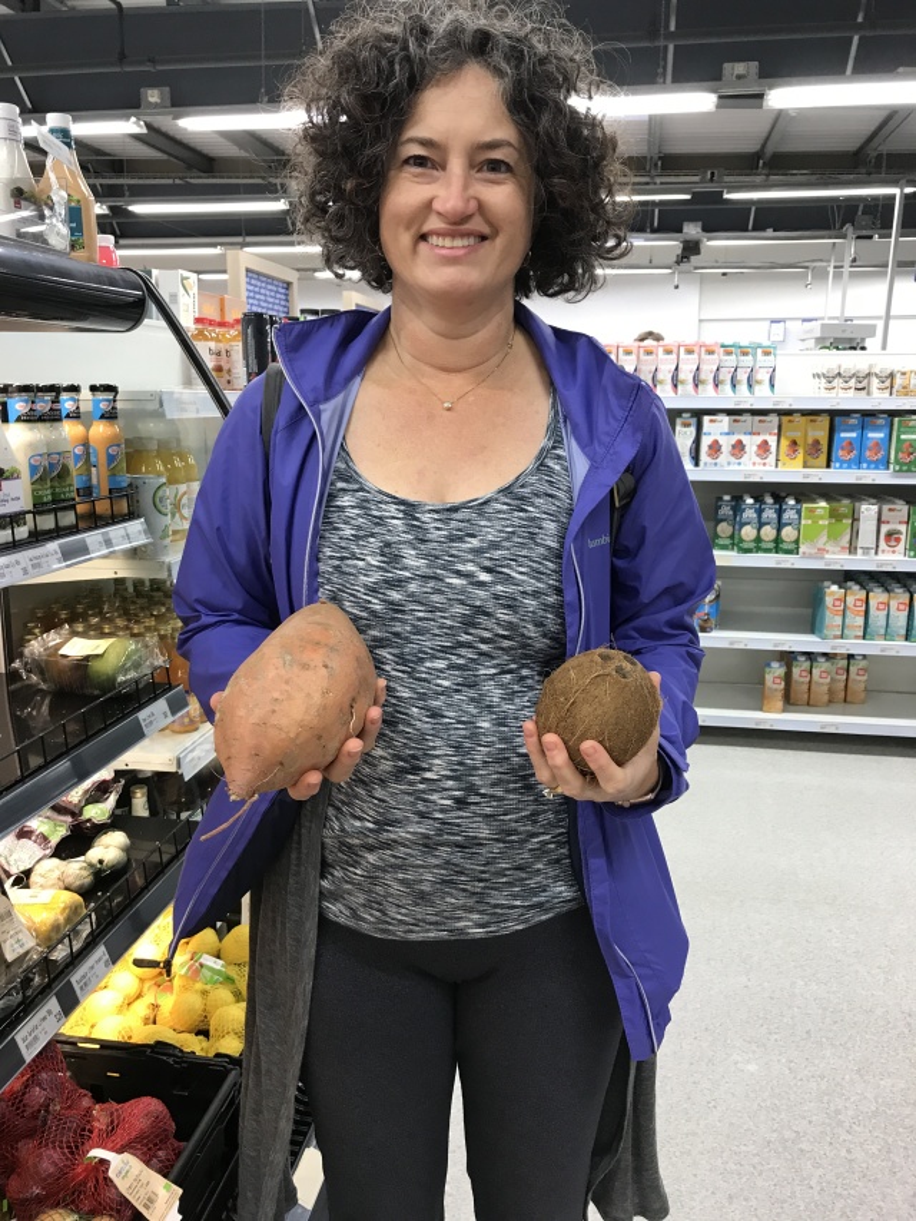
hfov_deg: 49.8
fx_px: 988
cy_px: 610
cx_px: 458
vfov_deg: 63.4
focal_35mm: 28
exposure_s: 1/33
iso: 32
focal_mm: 3.99
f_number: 1.8
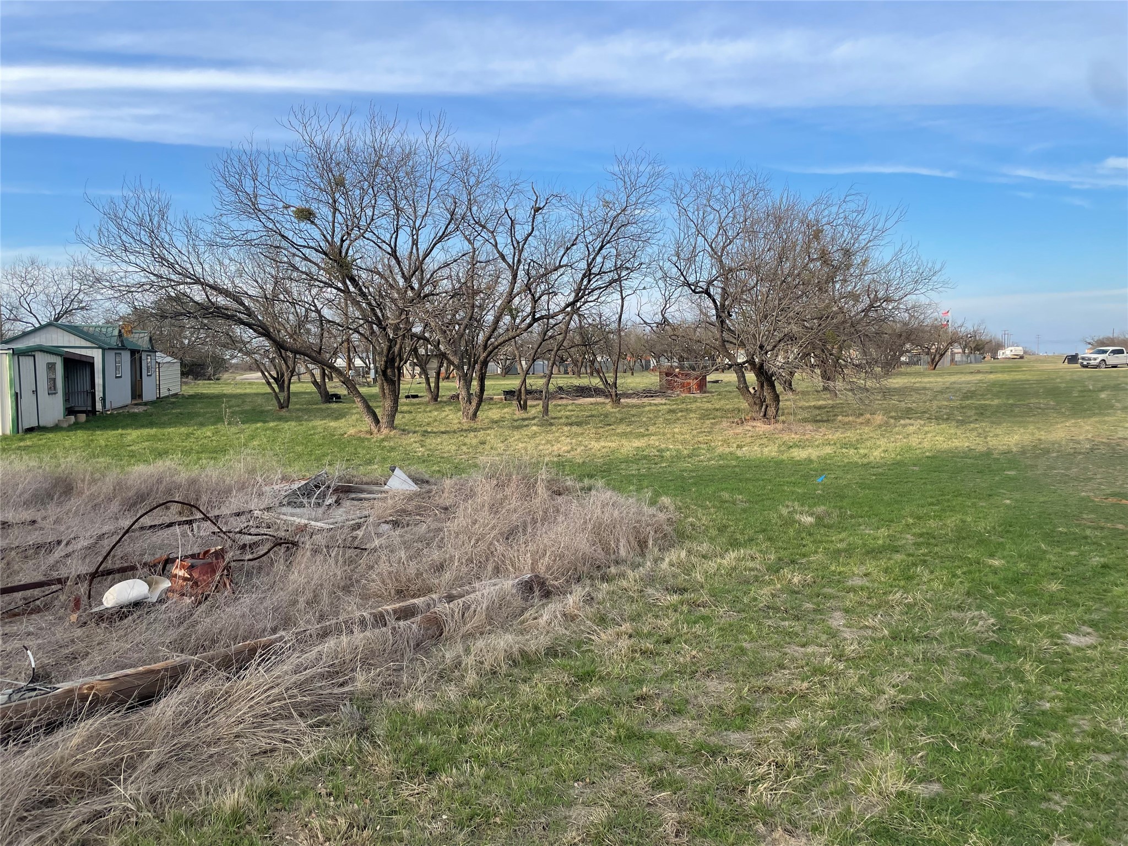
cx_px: 564
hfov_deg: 67.3
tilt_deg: -3.5
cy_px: 423
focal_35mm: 26
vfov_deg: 53.1
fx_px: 847
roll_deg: +0.7
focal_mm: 4.2
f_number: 1.6
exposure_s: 1/1553
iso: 32
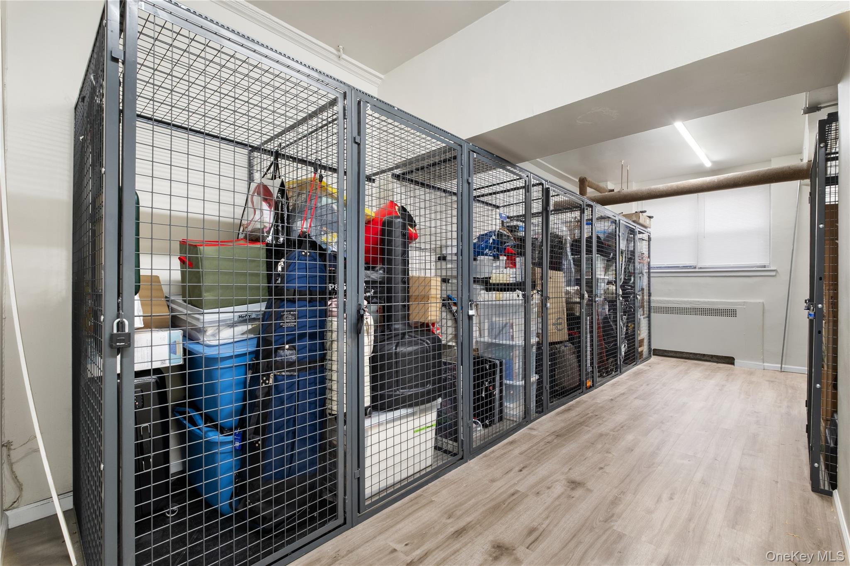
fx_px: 354
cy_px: 283
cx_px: 425
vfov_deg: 77.3
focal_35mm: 15
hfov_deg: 100.4
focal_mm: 10
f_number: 9
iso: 320
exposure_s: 1.3
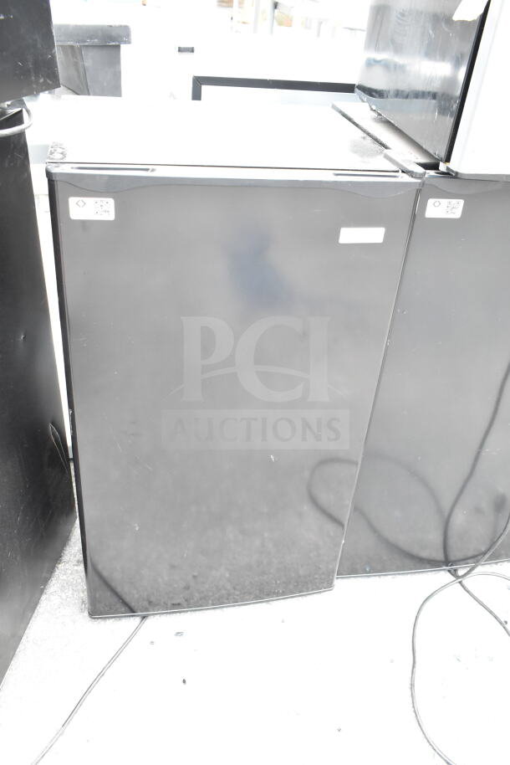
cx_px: 255
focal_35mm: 30
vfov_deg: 61.9
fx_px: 637
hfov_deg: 43.6
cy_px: 382
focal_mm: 20
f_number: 7.1
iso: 1600
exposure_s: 1/200
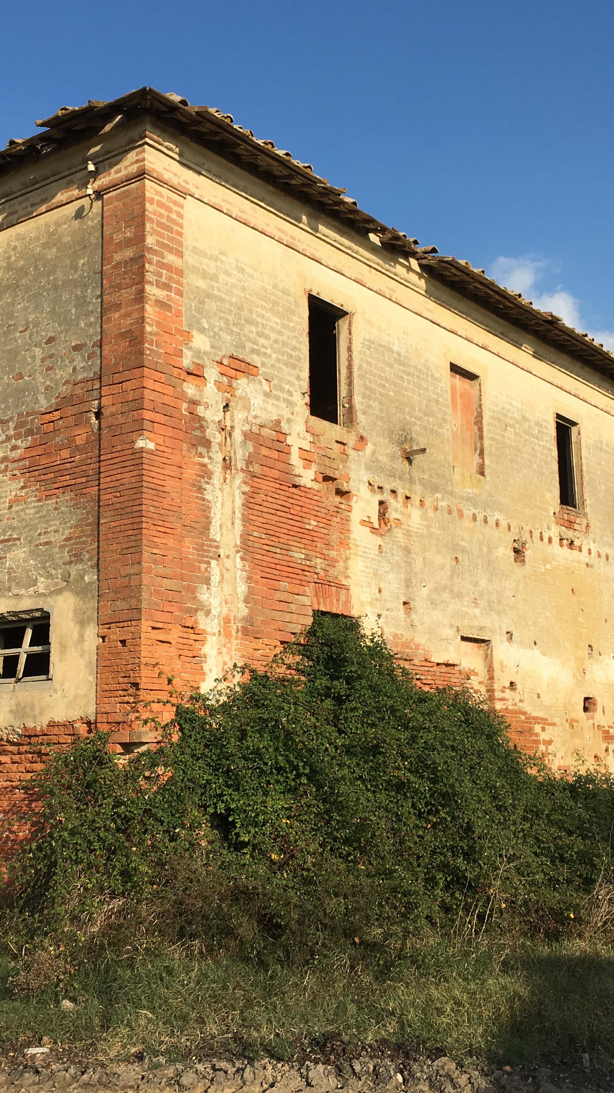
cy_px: 537
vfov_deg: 47.4
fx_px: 1245
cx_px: 229
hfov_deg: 27.6
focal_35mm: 43
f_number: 2.2
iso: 25
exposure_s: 1/1399
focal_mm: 4.15
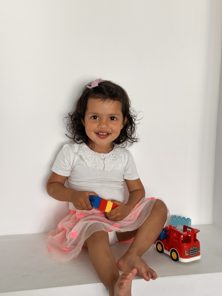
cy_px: 148
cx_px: 111
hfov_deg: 30.3
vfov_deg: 39.7
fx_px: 411
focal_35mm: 48
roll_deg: -1.8
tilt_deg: -5.3
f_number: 1.78
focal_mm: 6.86
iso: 64
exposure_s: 1/143
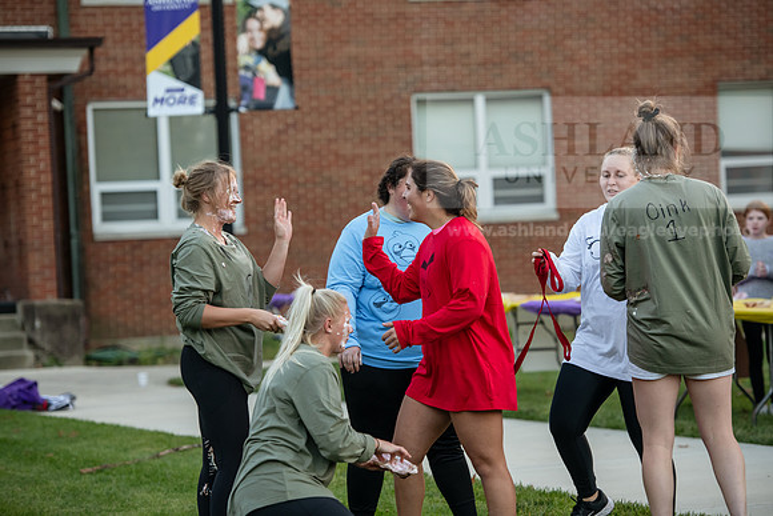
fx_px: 2899
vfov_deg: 10.2
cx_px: 386
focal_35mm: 135
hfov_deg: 15.2
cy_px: 258
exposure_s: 1/500
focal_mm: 135
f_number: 3.2
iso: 1000
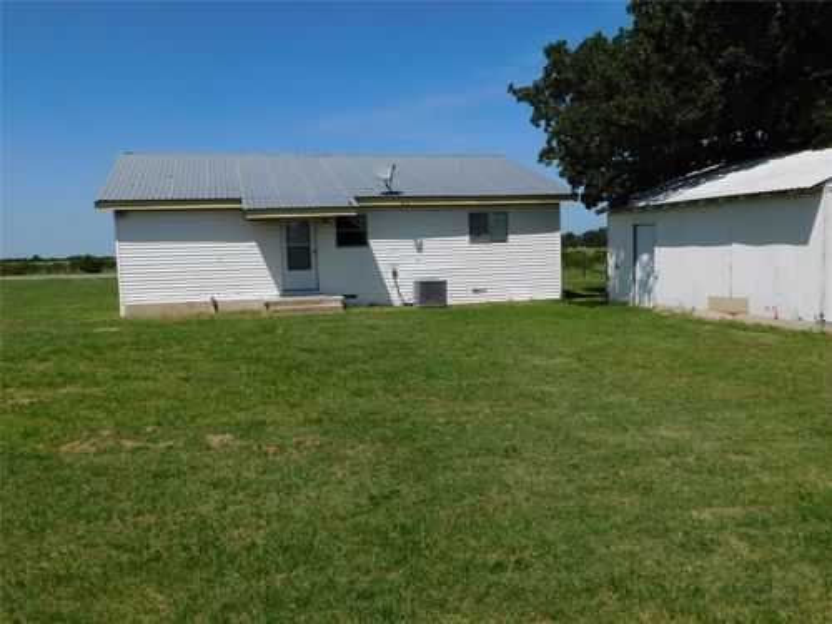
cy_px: 312
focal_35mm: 30
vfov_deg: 46.8
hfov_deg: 60.0
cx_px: 416
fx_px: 721
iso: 125
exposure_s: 1/800
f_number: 6.4
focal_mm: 5.3
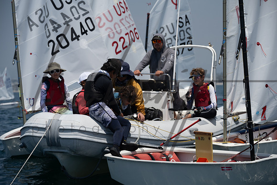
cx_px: 138
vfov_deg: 11.4
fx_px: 924
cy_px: 92
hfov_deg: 17.1
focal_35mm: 120
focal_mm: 120
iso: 320
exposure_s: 1/2000
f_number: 6.7
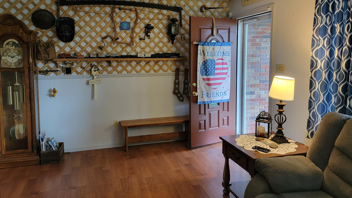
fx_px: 261
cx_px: 164
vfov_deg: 41.3
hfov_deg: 67.8
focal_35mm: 28
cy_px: 78
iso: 200
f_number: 1.8
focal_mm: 6.7
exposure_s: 1/40
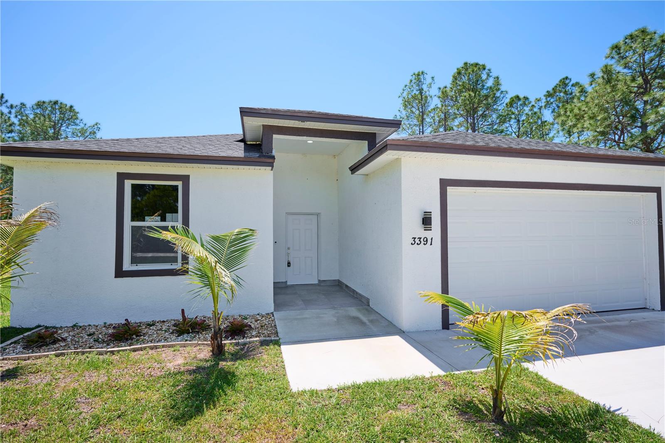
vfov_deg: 67.4
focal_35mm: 18
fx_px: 332
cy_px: 222
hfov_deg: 90.0
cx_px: 332
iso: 100
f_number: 8
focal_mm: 18
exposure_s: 1/60
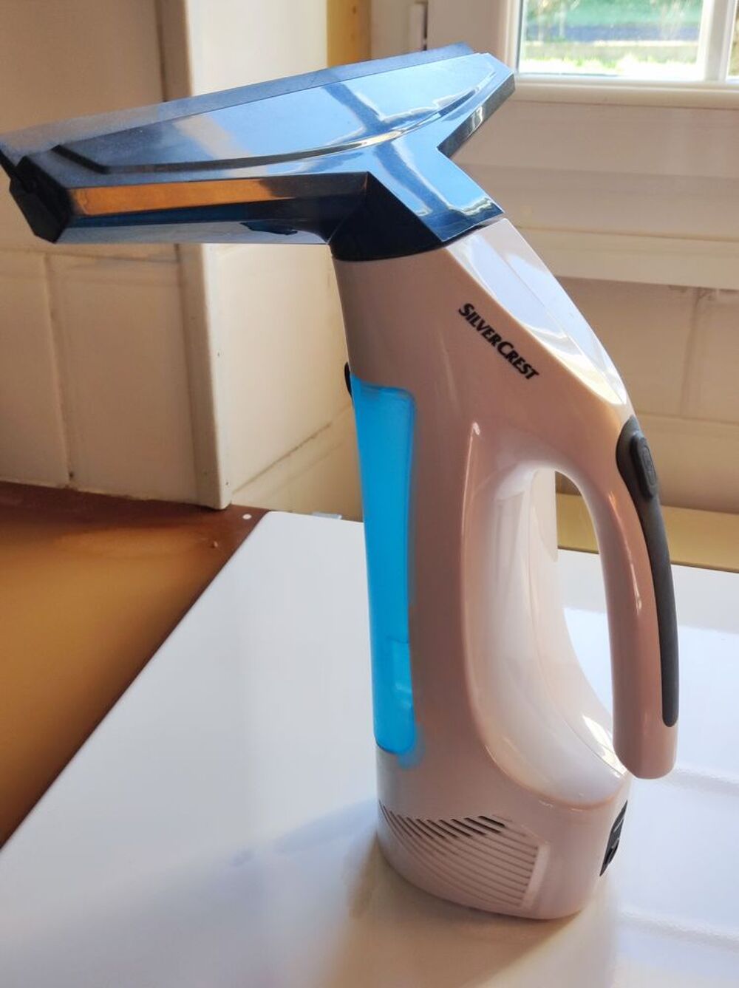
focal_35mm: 25
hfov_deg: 54.8
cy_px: 494
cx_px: 370
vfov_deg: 69.4
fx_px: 713
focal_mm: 4.7
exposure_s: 1/100
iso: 205
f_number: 1.79
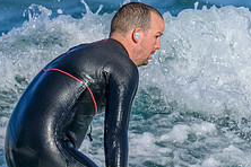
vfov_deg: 0.5
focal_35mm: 2869
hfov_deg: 0.7
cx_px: 232
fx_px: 20002
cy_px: 104
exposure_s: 1/2000
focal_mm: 800
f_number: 8
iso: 280
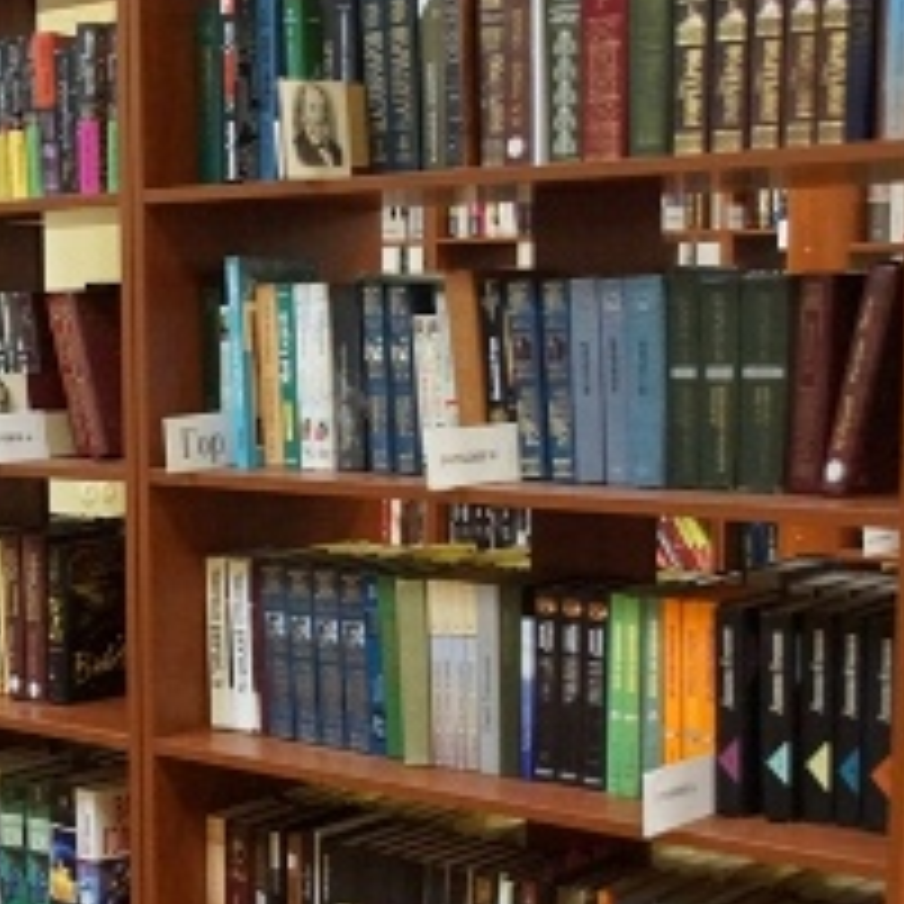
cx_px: -18
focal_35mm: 128
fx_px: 3780
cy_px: 598
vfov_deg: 13.6
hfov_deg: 13.4
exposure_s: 1/100
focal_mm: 45
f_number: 5
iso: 4000
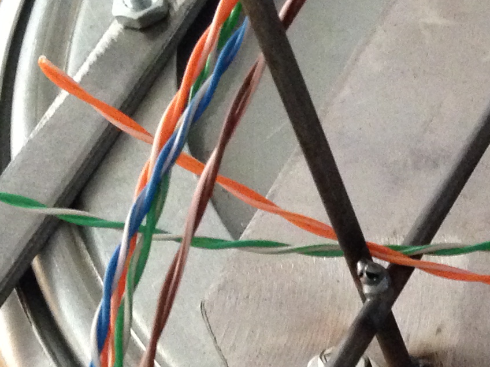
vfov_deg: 11.6
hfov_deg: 14.8
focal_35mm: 127
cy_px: 321
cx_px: 652
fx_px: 1798
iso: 400
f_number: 2.4
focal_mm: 4.12
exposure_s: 1/17
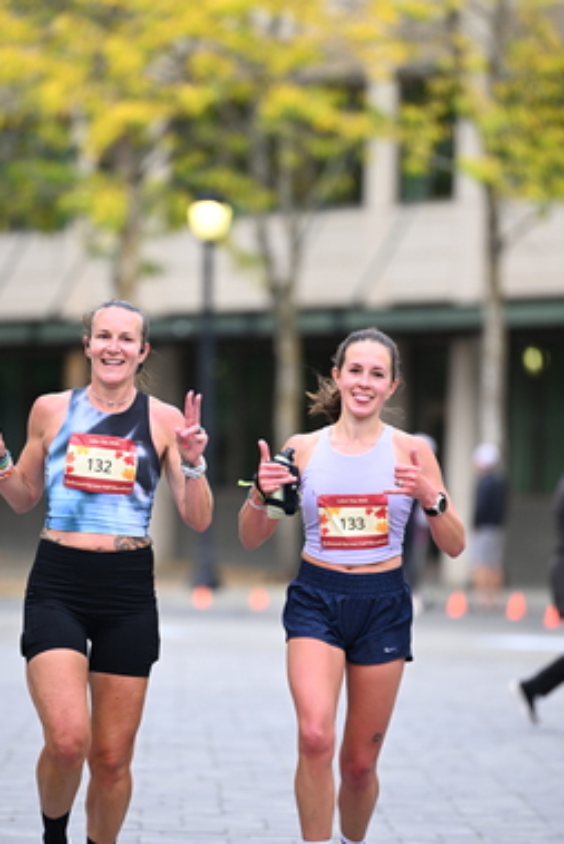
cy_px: 432
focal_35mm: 290
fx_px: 6808
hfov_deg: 4.7
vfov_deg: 7.1
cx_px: 244
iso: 1000
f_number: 2.8
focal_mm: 200
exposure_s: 1/1600
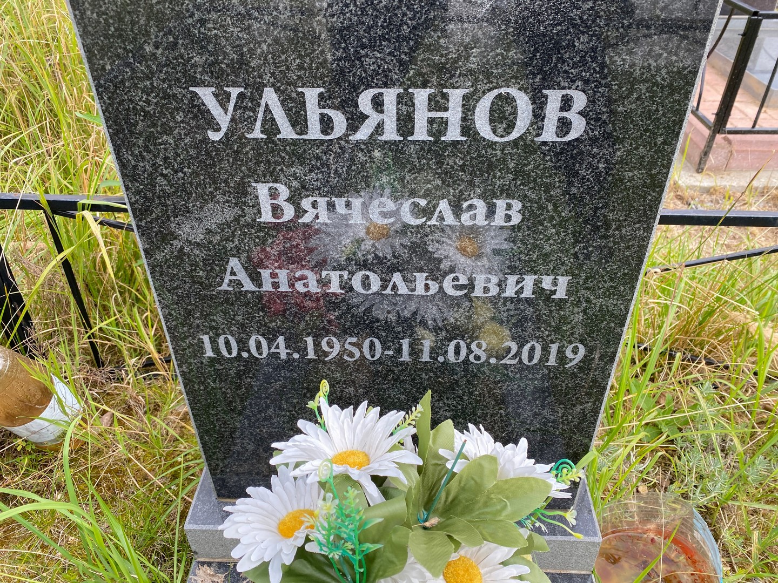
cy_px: 292
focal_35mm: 26
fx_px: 584
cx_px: 389
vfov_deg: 53.1
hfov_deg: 67.3
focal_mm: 4.25
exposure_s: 1/437
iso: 32
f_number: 1.8
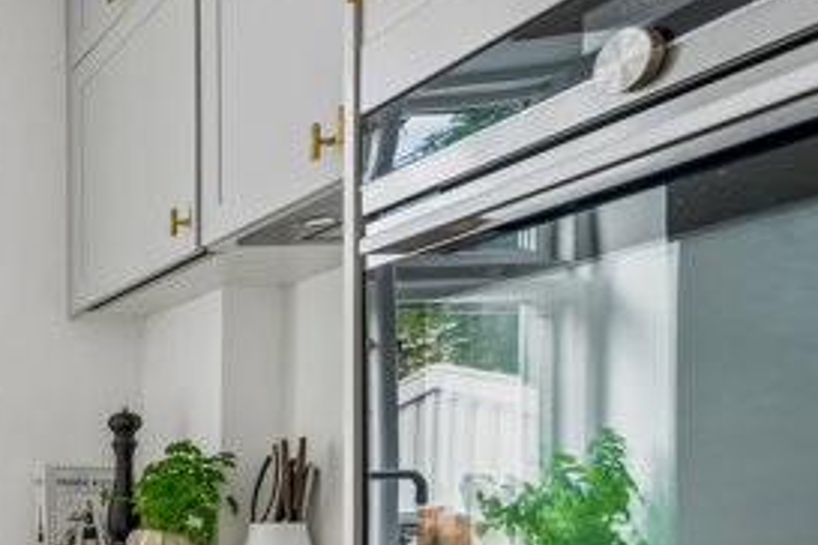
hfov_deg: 30.0
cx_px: -357
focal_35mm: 44
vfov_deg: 29.3
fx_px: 1000
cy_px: 490
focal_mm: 15
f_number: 5
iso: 400
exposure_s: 1/125
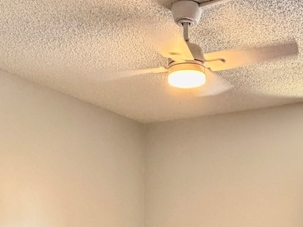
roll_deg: -2.2
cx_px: 188
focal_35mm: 48
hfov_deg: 39.4
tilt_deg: -11.6
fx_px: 420
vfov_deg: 25.3
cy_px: 310
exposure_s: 1/67
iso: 320
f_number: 2.2
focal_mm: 2.22
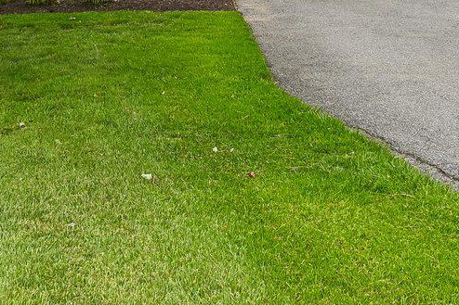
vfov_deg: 14.4
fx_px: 1135
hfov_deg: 22.9
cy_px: -132
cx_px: 214
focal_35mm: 89
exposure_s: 1/60
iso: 100
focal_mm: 21.5
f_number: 8
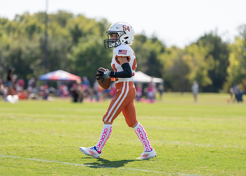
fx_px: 1269
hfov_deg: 11.1
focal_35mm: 182
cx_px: 113
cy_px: 98
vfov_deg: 7.9
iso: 100
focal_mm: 146
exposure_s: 1/1600
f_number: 2.8
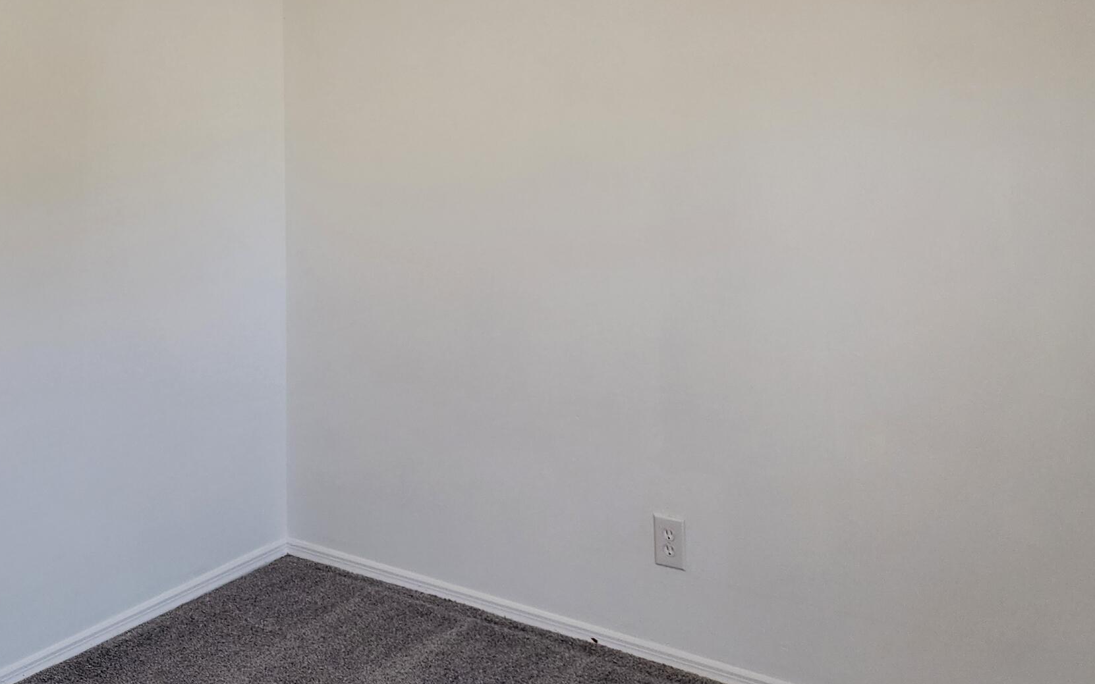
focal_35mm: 44
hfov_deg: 44.7
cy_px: 113
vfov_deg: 28.4
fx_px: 1313
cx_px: 378
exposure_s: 1/120
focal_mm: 6.4
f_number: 1.8
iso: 320
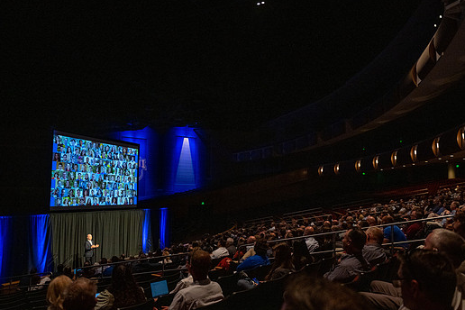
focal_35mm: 27
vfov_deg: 47.9
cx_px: 232
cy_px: 169
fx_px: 349
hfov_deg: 67.4
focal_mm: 24
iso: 2000
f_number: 2.8
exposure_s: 1/320
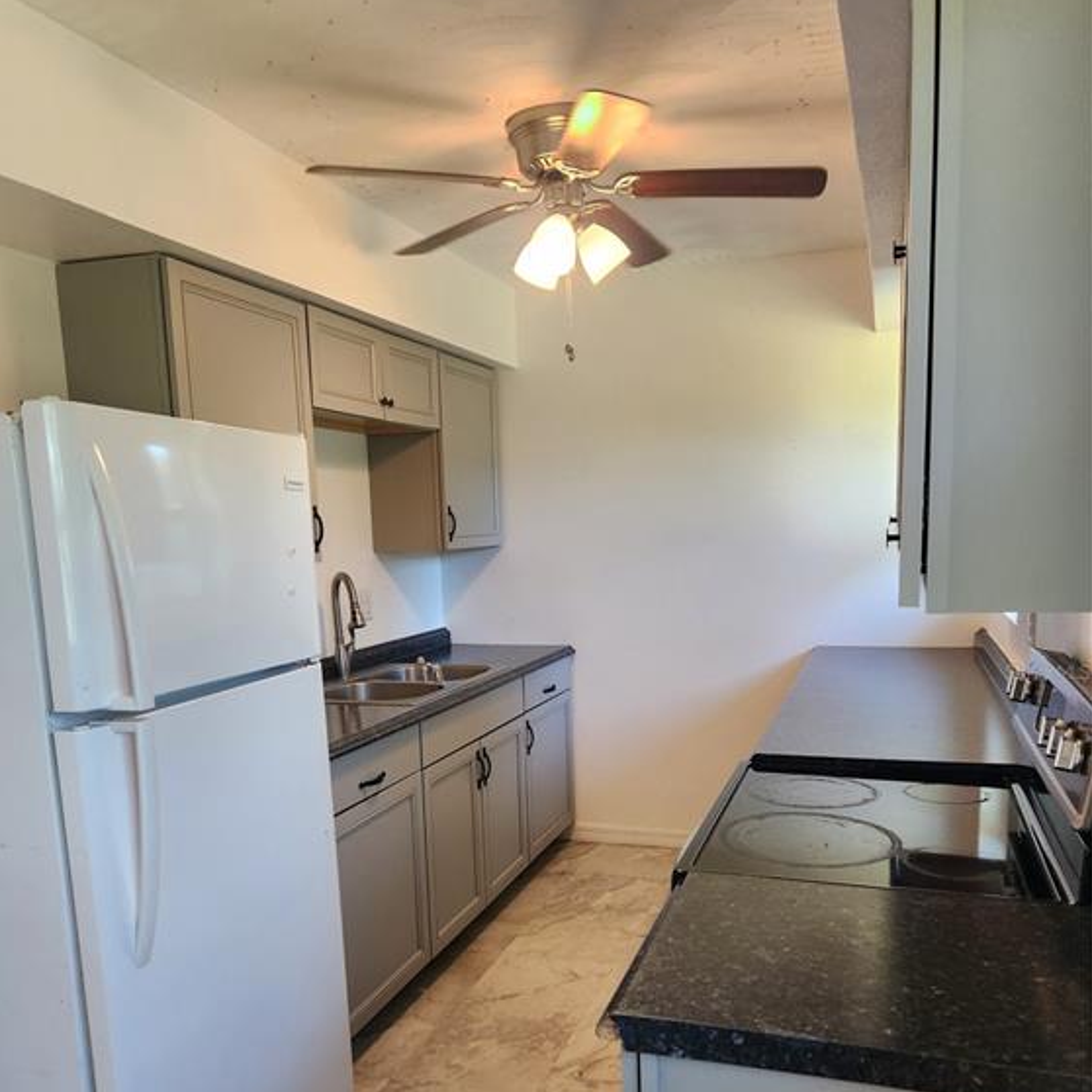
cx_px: 530
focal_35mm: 28
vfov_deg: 56.7
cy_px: 671
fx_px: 999
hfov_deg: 57.3
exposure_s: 1/120
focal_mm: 5.4
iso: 200
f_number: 1.8
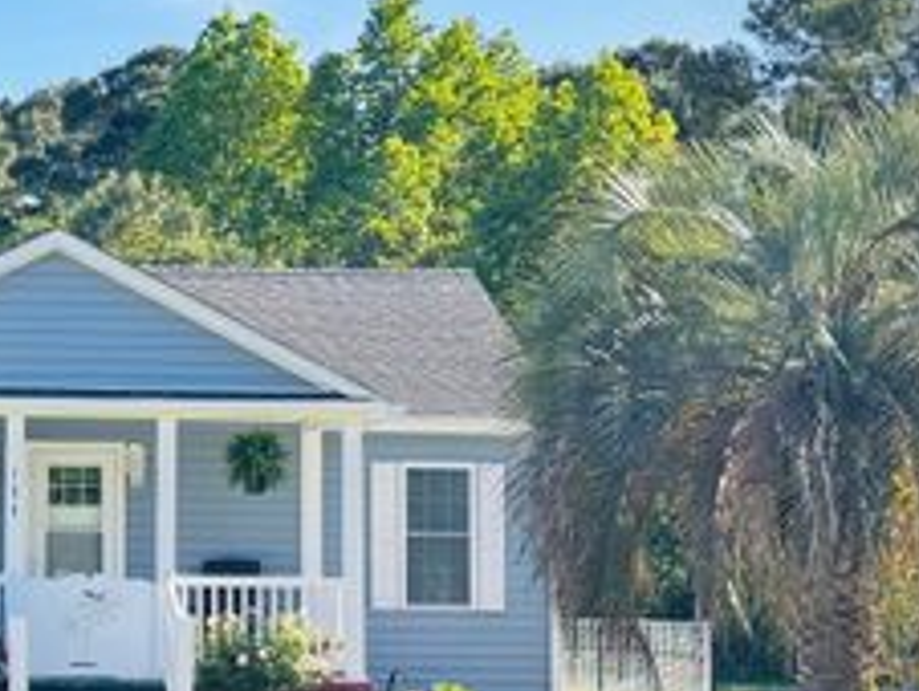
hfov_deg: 18.2
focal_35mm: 106
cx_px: 73
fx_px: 2817
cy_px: 384
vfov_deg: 14.0
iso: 64
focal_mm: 6.76
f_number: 1.78
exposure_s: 1/1193
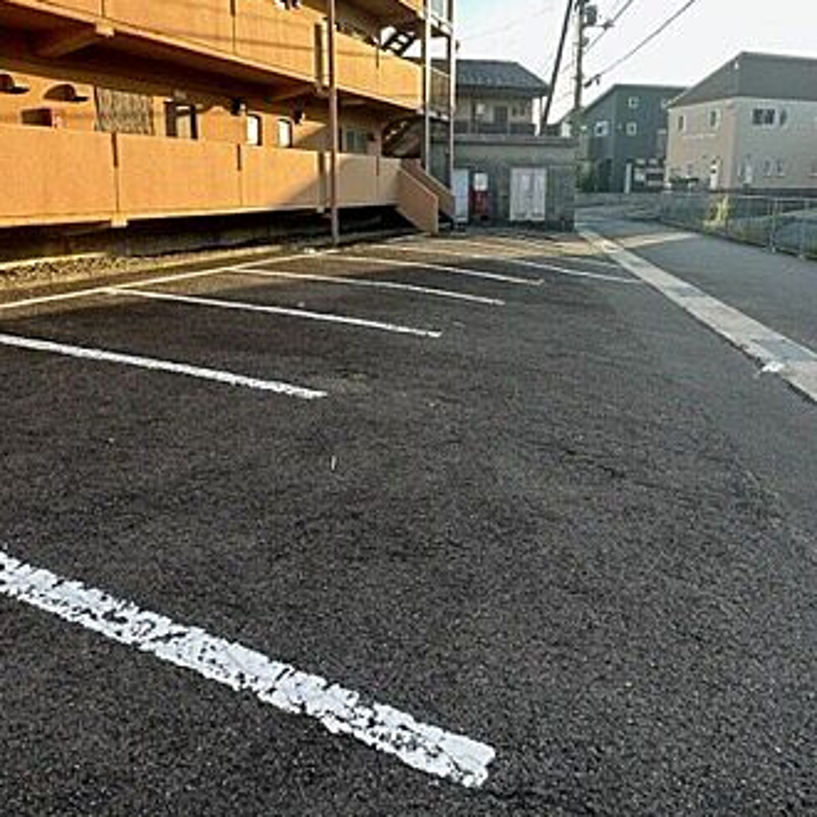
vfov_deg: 63.9
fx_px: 641
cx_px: 426
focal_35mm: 24
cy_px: 295
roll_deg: -0.8
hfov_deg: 65.0
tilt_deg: -10.4
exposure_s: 1/269
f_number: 2.2
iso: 40
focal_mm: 2.22
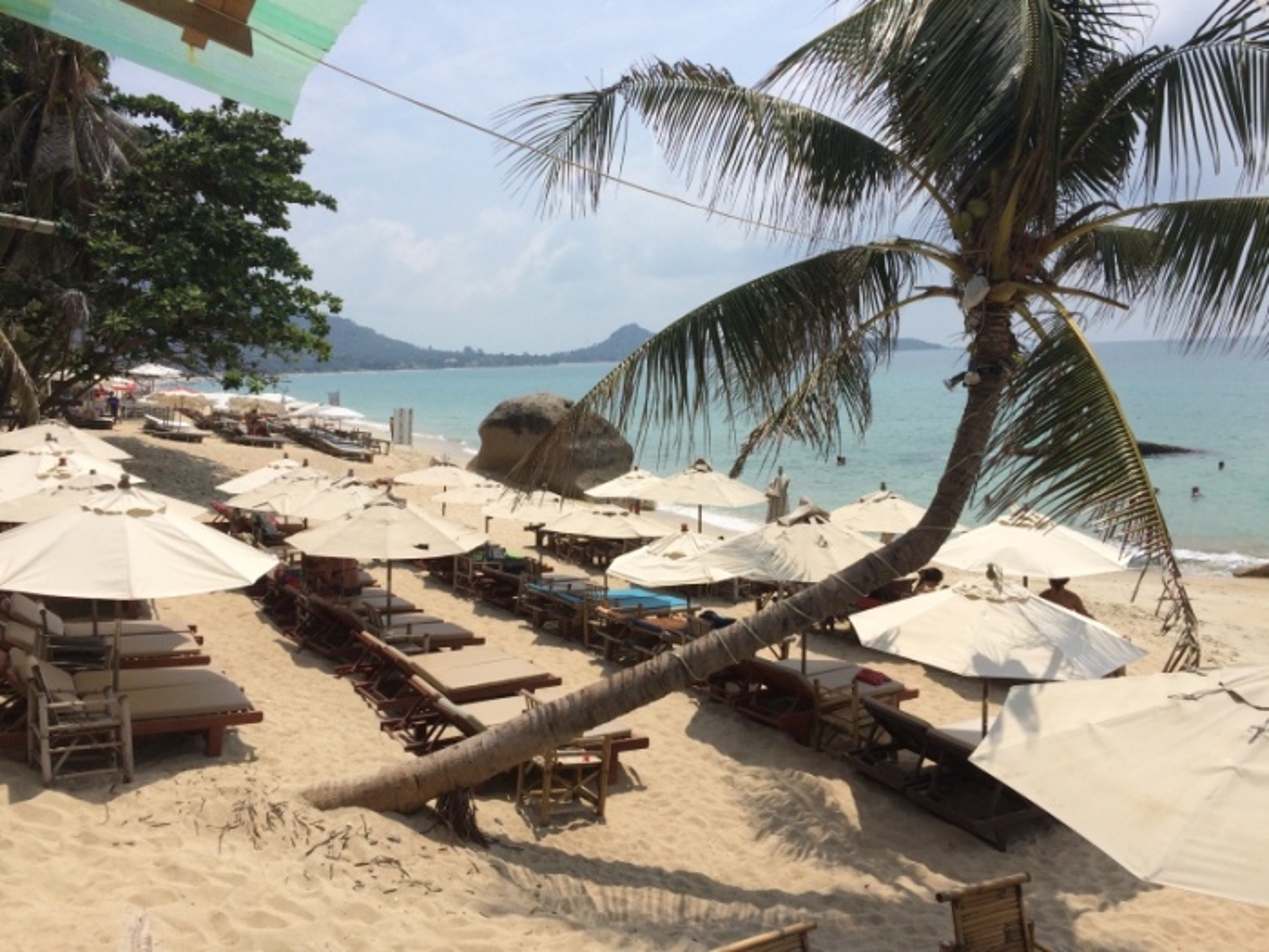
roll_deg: +1.0
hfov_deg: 61.7
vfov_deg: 48.2
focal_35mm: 29
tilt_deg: -6.8
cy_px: 476
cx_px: 634
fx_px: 1063
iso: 32
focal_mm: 4.15
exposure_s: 1/4566
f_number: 2.2
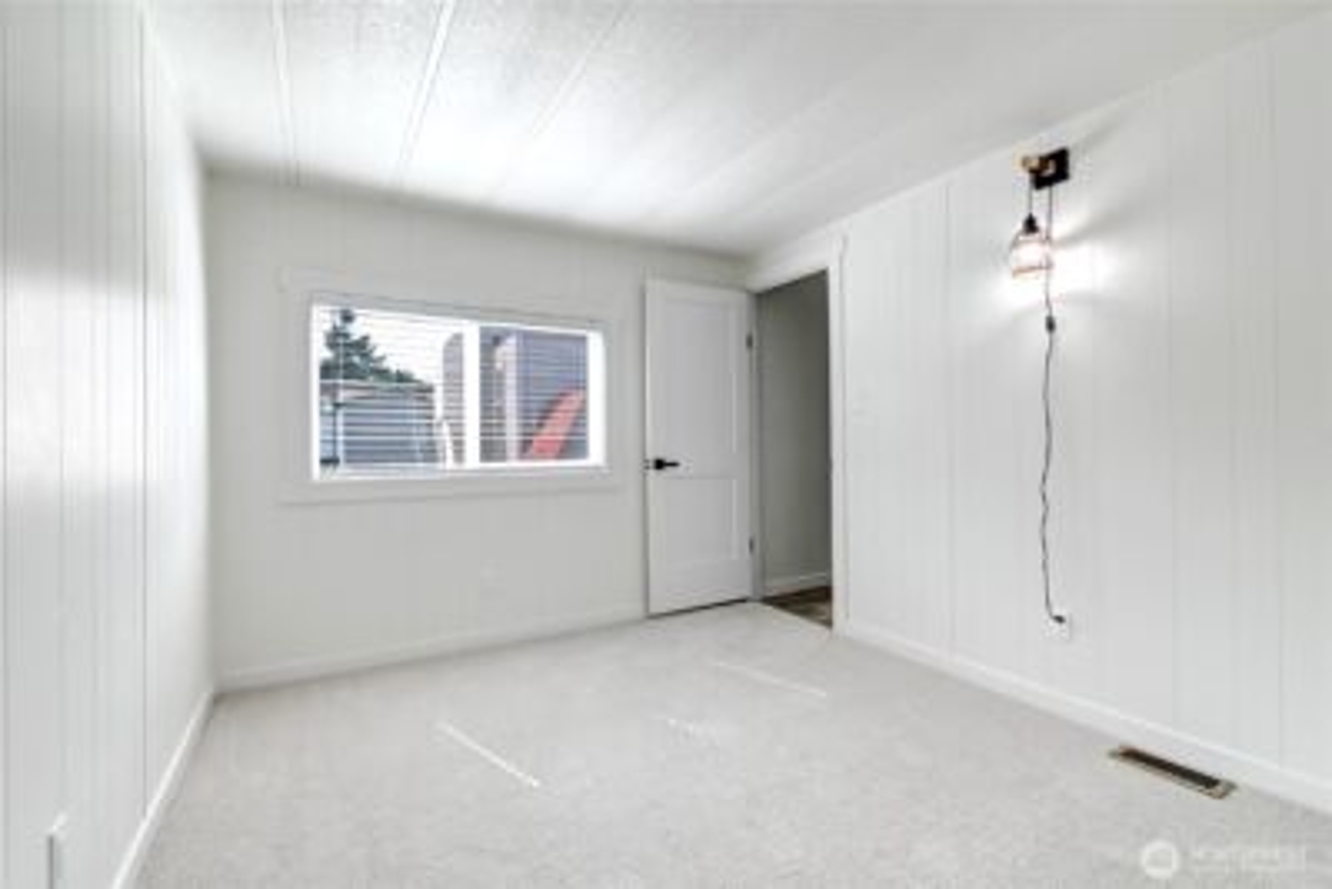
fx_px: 555
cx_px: 666
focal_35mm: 15
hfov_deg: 100.4
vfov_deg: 77.4
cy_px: 444
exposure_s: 1/60
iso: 3200
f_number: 11
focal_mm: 10
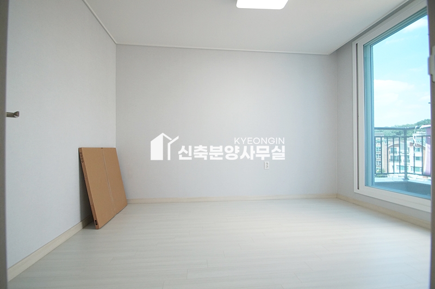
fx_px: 181
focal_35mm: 15
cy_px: 144
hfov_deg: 100.4
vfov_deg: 77.2
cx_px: 218
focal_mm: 10
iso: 800
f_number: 4
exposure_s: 1/320
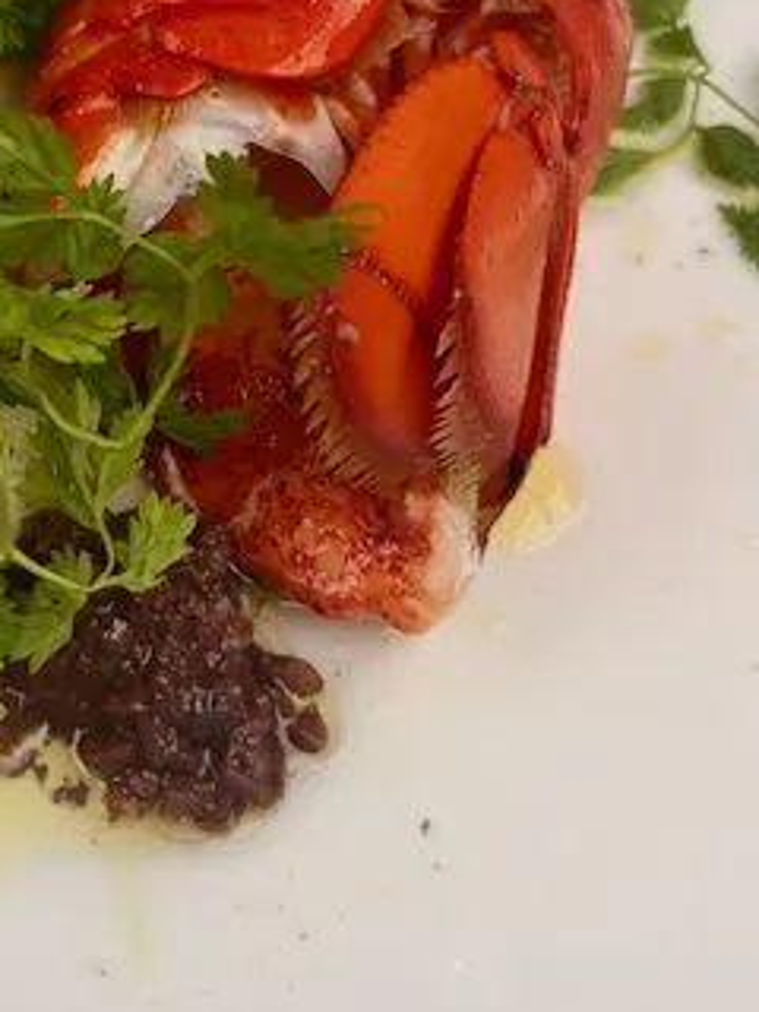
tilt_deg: -53.5
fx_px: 1900
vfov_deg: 29.4
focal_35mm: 65
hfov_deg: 22.1
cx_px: 89
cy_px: 272
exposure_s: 1/54
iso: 320
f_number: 1.6
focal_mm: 5.96
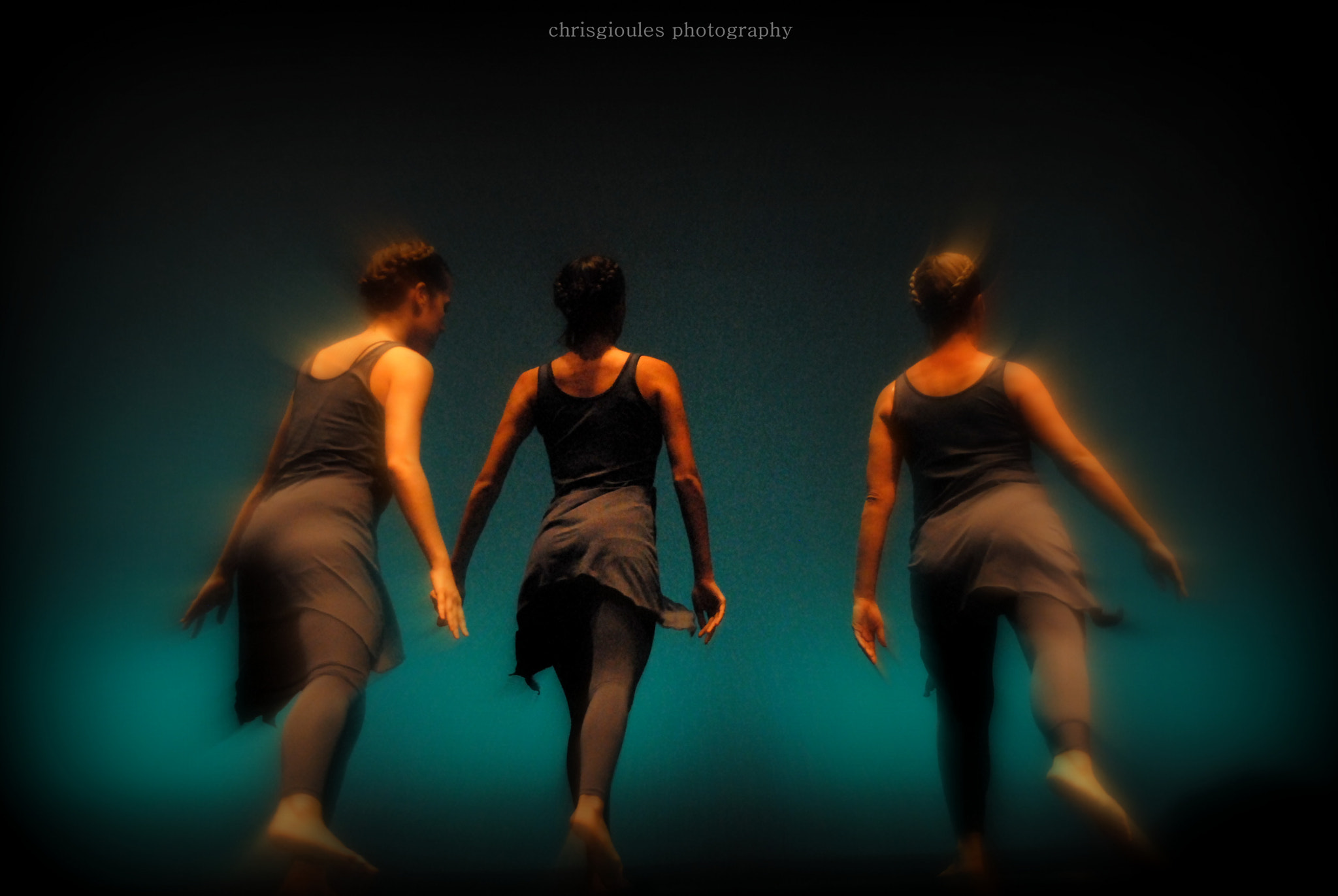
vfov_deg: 10.0
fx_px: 5135
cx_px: 669
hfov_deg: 14.8
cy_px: 448
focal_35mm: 138
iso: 1600
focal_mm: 92
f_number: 4.5
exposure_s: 1/200
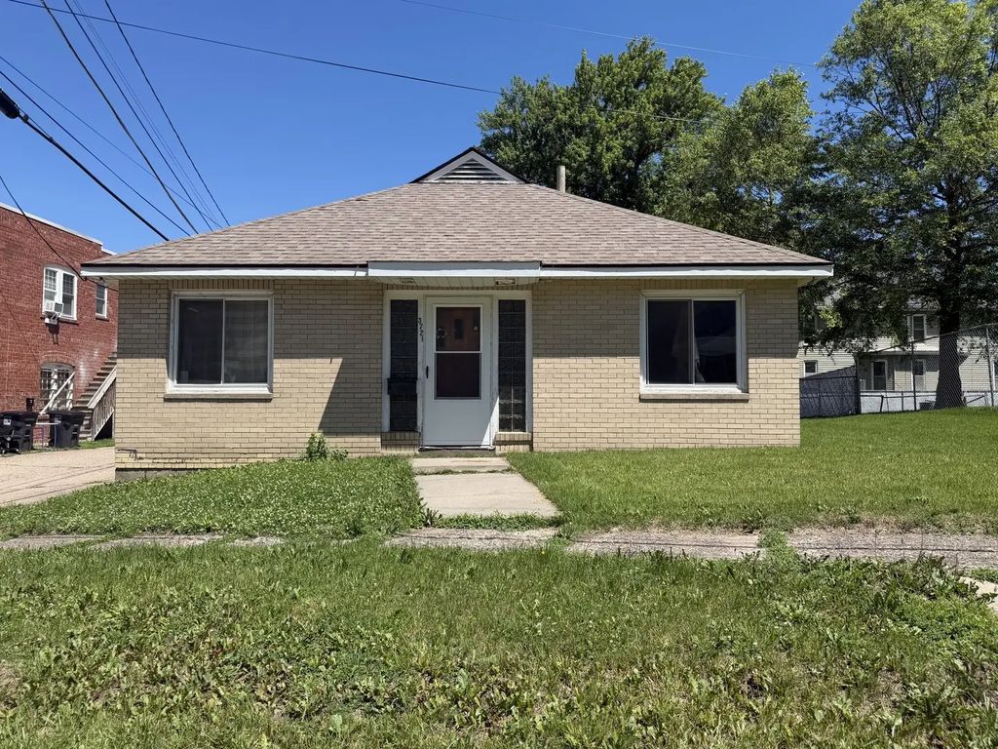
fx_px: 692
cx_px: 499
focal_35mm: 24
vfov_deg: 56.8
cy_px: 374
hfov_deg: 71.6
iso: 80
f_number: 1.78
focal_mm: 6.76
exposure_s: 1/3759
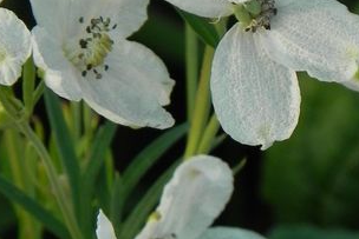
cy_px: 91
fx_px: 9198
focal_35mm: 922
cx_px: 152
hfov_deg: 2.2
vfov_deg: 1.5
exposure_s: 1/160
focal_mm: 59.9
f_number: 5
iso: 160
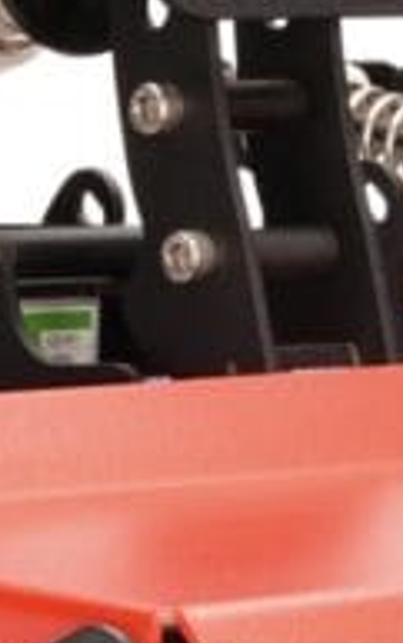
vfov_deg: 5.5
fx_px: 6628
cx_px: 503
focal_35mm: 378
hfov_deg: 3.5
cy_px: 178
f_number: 22
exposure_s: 1/100
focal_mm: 70
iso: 200
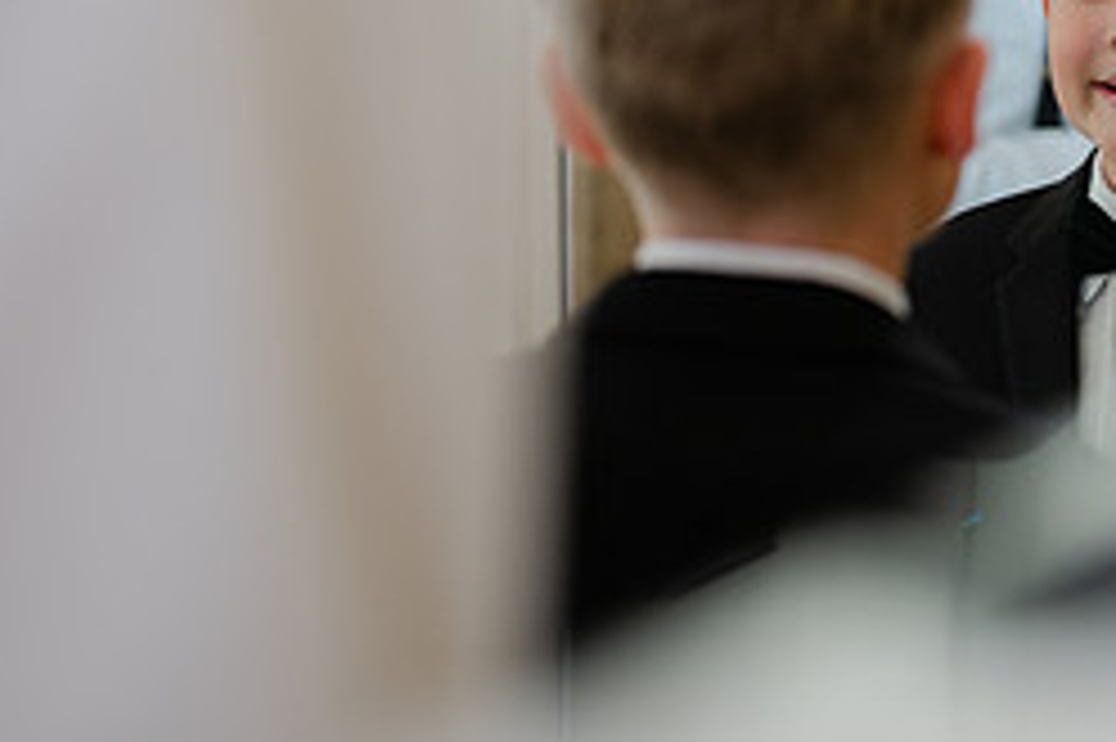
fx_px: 3624
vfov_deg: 11.6
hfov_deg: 16.9
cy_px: 61
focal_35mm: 117
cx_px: 1238
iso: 140
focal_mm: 50
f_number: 1.8
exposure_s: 1/60
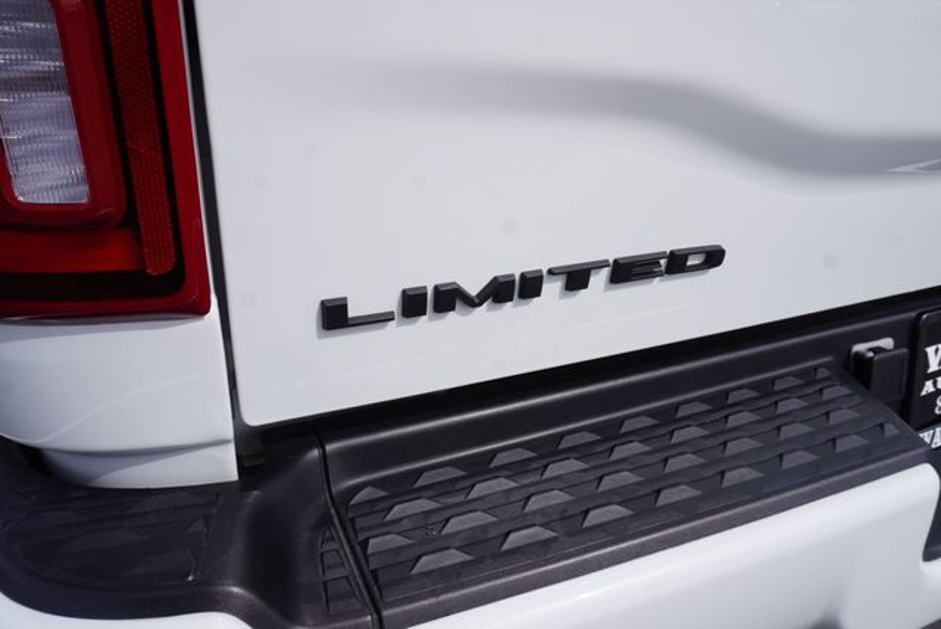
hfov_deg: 73.7
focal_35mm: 24
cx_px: 470
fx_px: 628
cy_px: 314
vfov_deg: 53.2
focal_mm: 16
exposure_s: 1/250
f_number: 10
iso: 100
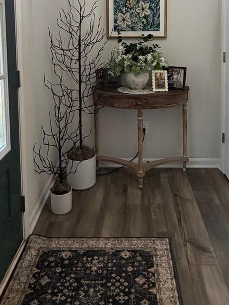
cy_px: 48
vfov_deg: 48.6
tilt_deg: -4.3
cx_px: 128
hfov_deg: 40.7
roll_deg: +0.5
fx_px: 309
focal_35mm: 35
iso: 250
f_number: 2.2
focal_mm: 2.22
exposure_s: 1/120
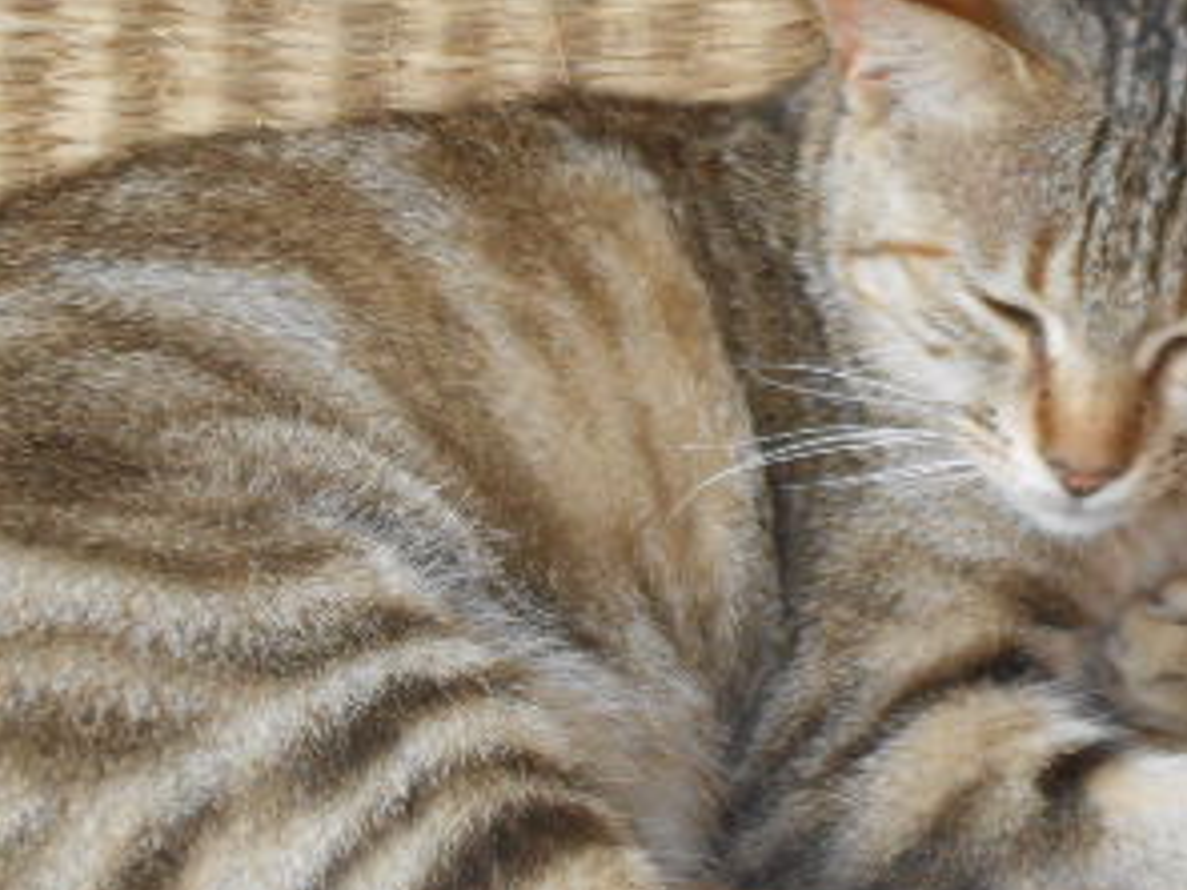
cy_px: 401
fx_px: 8813
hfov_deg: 7.7
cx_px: 698
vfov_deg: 5.8
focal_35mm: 257
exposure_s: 1/60
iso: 200
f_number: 5.5
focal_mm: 21.2
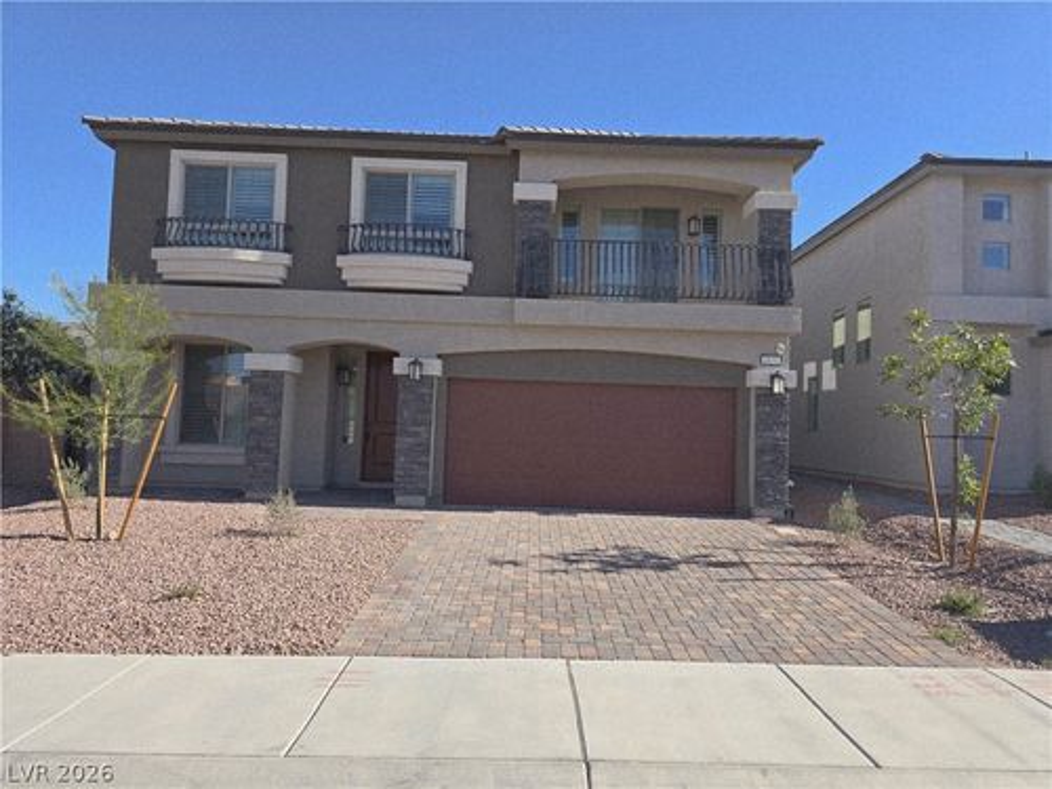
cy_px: 394
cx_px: 526
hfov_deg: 73.9
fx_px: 699
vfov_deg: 58.9
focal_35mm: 23
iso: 12
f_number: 1.7
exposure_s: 1/614
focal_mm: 6.3
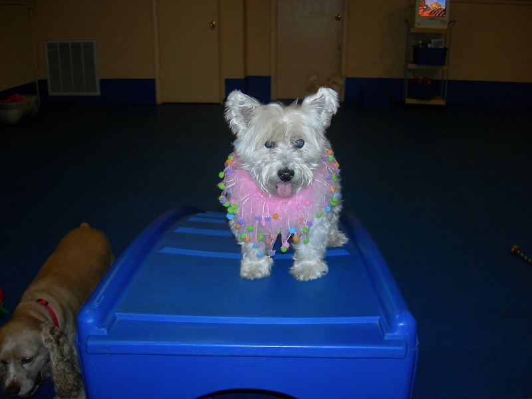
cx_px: 266
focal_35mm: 36
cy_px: 200
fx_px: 553
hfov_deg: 51.4
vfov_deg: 39.7
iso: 64
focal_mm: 7.5
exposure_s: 1/60.1
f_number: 2.7
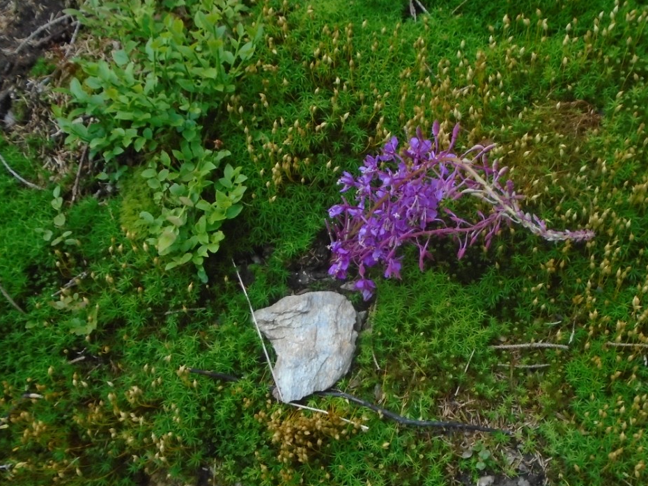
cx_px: 397
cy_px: 266
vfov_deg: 35.9
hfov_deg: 46.5
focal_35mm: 40
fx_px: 749
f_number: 3.5
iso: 320
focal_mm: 5.5
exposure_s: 1/250
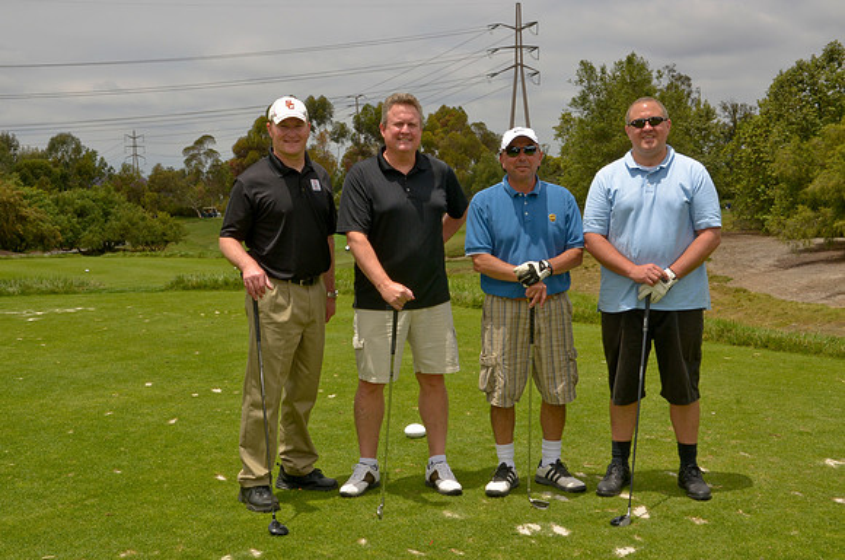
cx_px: 422
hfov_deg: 41.2
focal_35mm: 48
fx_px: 1124
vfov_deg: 27.9
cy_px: 280
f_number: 20
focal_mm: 32
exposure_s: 1/200
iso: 200
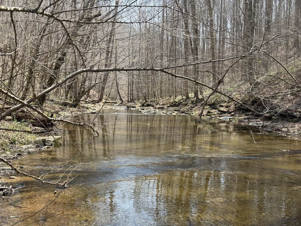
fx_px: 417
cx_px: 150
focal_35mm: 48
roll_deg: -1.3
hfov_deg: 39.7
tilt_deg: -0.7
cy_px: 113
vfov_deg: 30.3
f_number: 1.78
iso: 80
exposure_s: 1/895
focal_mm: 6.76
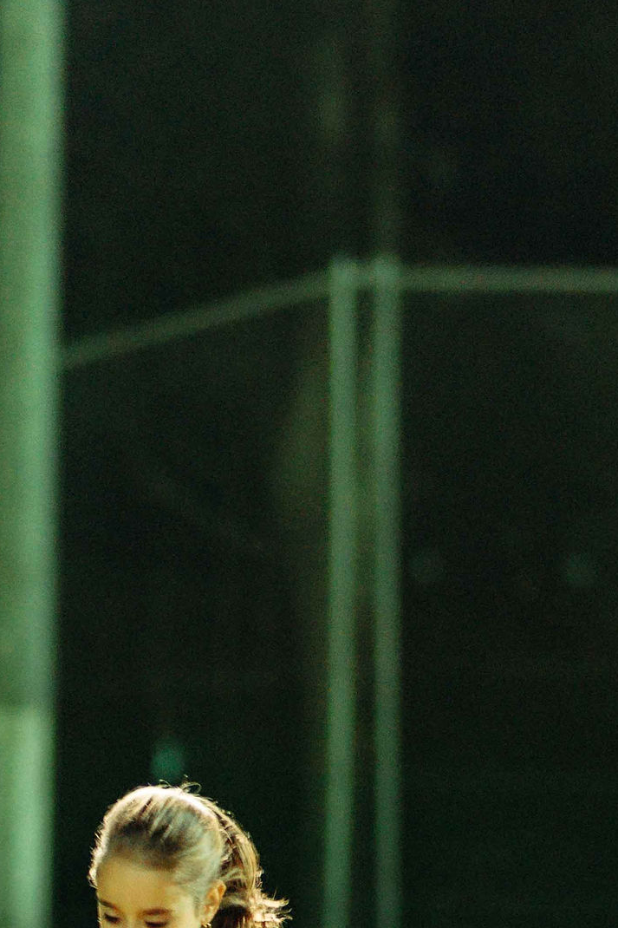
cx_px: 61
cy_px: 1088
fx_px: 7366
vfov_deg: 7.2
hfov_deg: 4.8
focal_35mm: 286
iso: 2500
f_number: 1.8
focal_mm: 85
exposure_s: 1/160
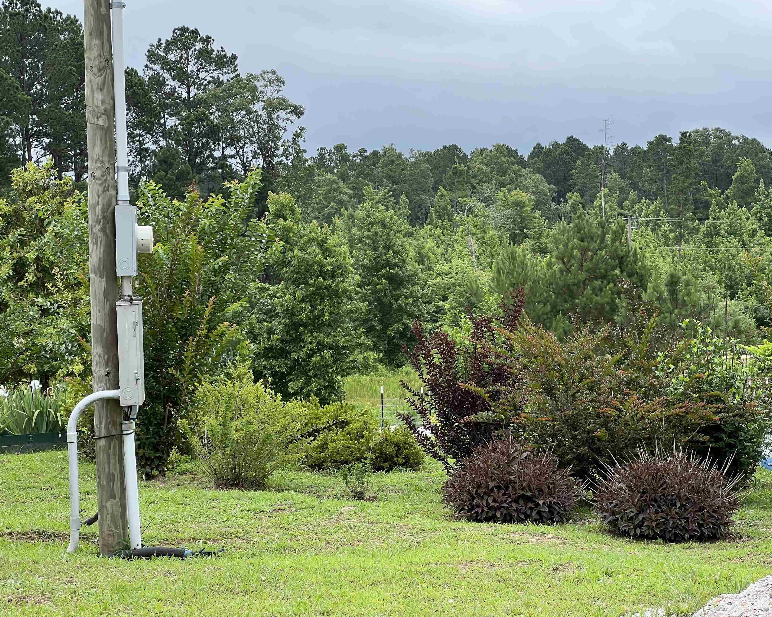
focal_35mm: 81
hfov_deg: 23.6
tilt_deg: -1.1
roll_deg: +2.3
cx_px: 393
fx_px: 1851
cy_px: 308
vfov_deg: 18.9
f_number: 2.8
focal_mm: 9
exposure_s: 1/303
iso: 32
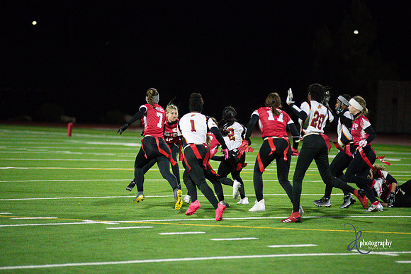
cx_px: 206
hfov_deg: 10.3
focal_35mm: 200
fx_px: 2284
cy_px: 137
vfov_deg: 6.9
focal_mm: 200
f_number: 2.8
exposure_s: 1/2500
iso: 16000
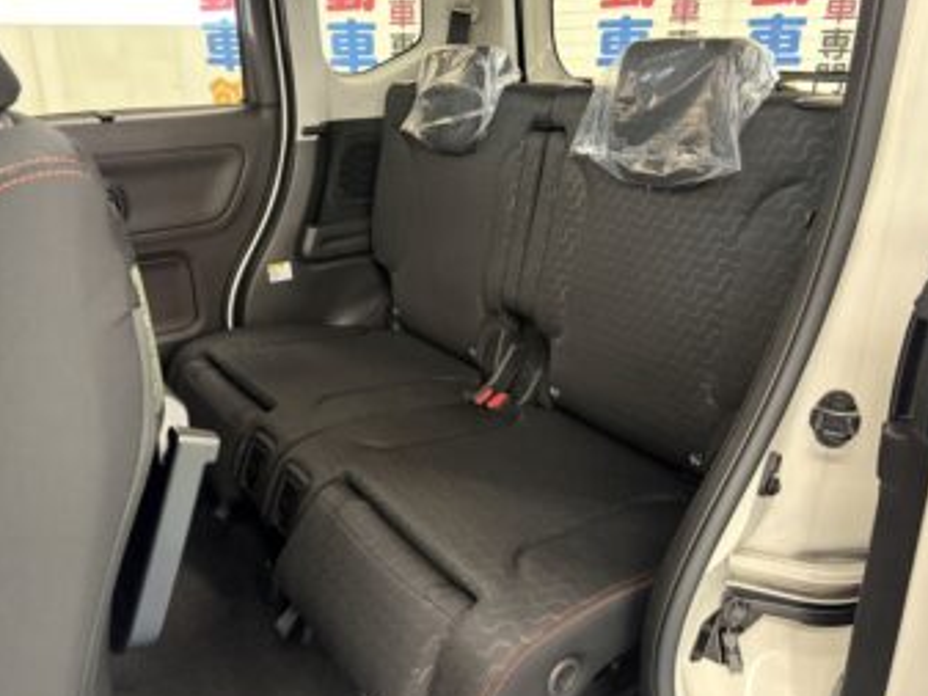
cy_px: 348
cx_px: 474
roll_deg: +0.3
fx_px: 724
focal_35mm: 27
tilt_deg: -21.4
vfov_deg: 51.4
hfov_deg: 65.3
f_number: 1.6
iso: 500
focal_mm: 5.96
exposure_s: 1/25
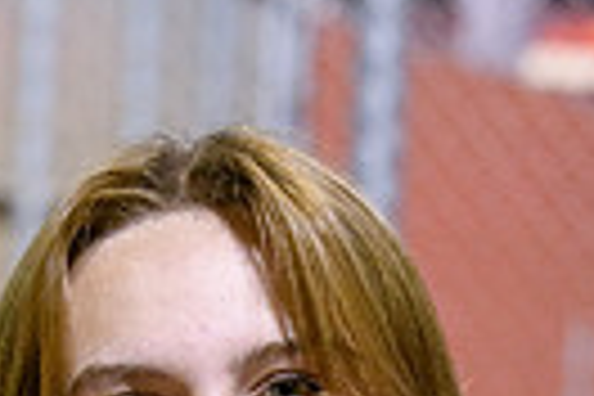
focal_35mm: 245
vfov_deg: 5.4
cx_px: 104
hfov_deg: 8.4
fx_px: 4042
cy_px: 954
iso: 4000
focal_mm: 72
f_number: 5
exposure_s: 1/250
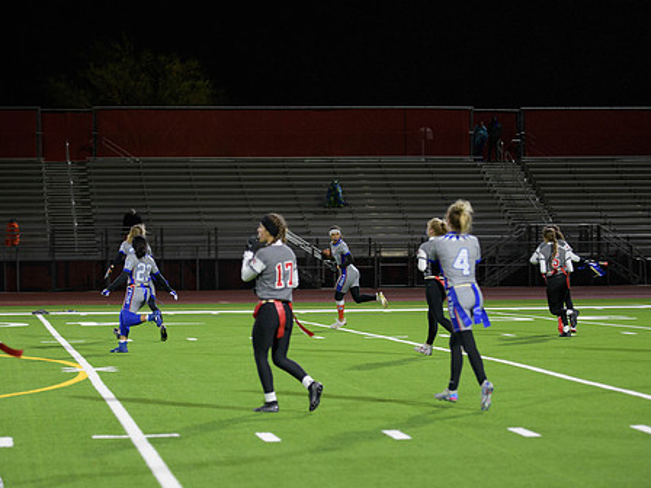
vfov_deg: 12.1
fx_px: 2294
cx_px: 318
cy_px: 267
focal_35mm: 122
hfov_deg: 16.1
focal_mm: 98
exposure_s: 1/200
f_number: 2.8
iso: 1100
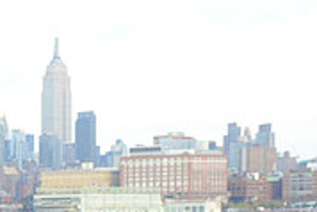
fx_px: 1577
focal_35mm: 179
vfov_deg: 7.5
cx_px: -150
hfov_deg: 11.1
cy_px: 327
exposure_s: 1/80
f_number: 8
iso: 250
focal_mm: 55
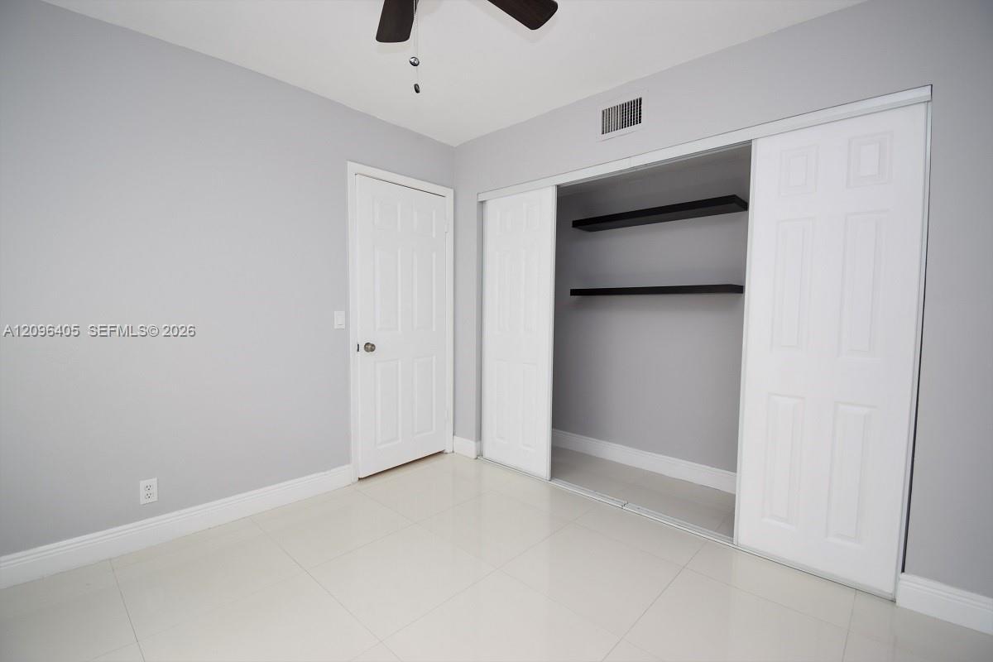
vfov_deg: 77.3
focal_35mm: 15
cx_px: 496
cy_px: 331
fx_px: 414
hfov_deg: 100.4
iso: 400
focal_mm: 10
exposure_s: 1/100
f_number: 5
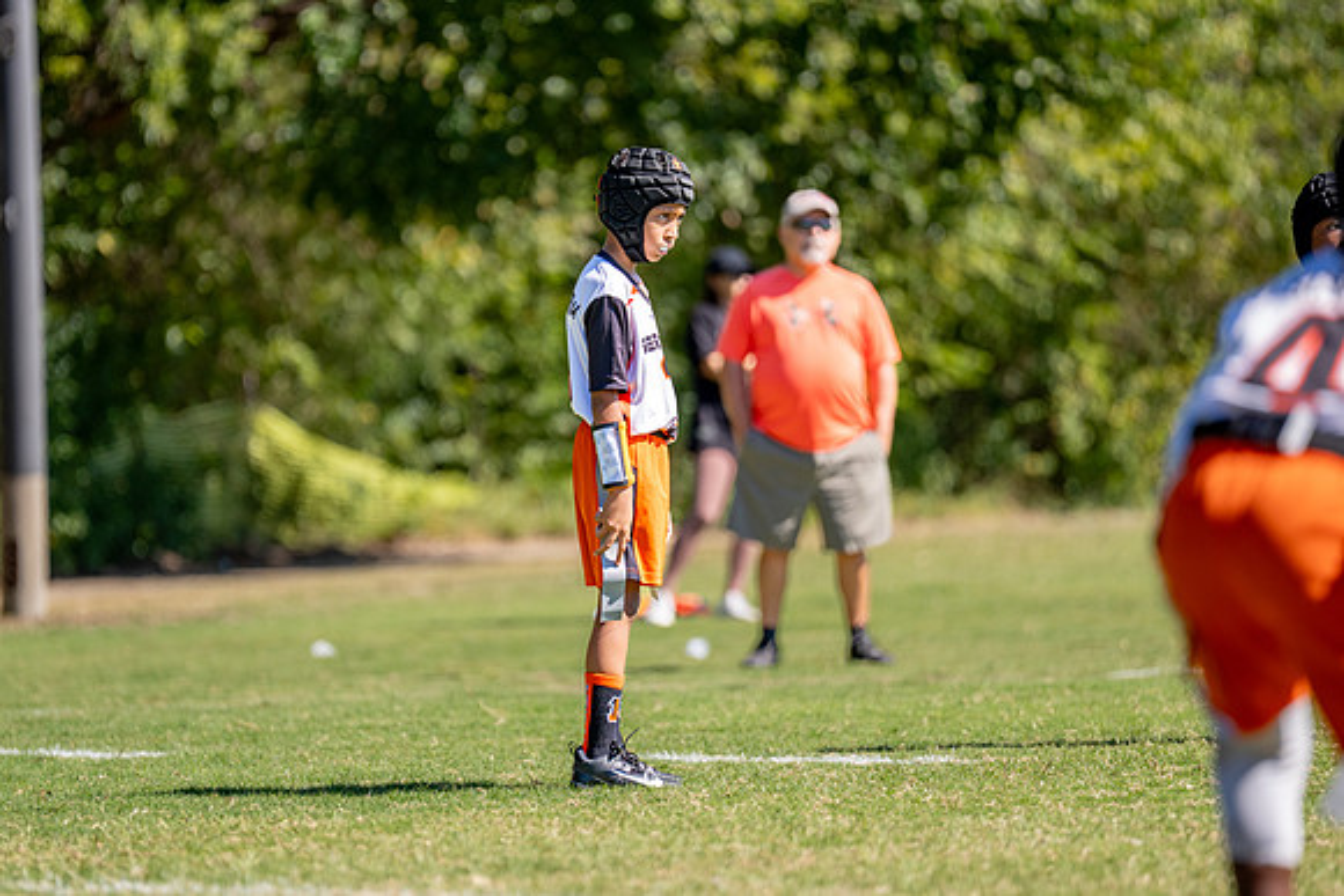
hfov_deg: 8.7
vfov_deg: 5.8
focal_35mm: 236
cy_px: 404
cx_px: 582
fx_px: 8826
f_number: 2.8
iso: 160
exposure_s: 1/2000
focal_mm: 197
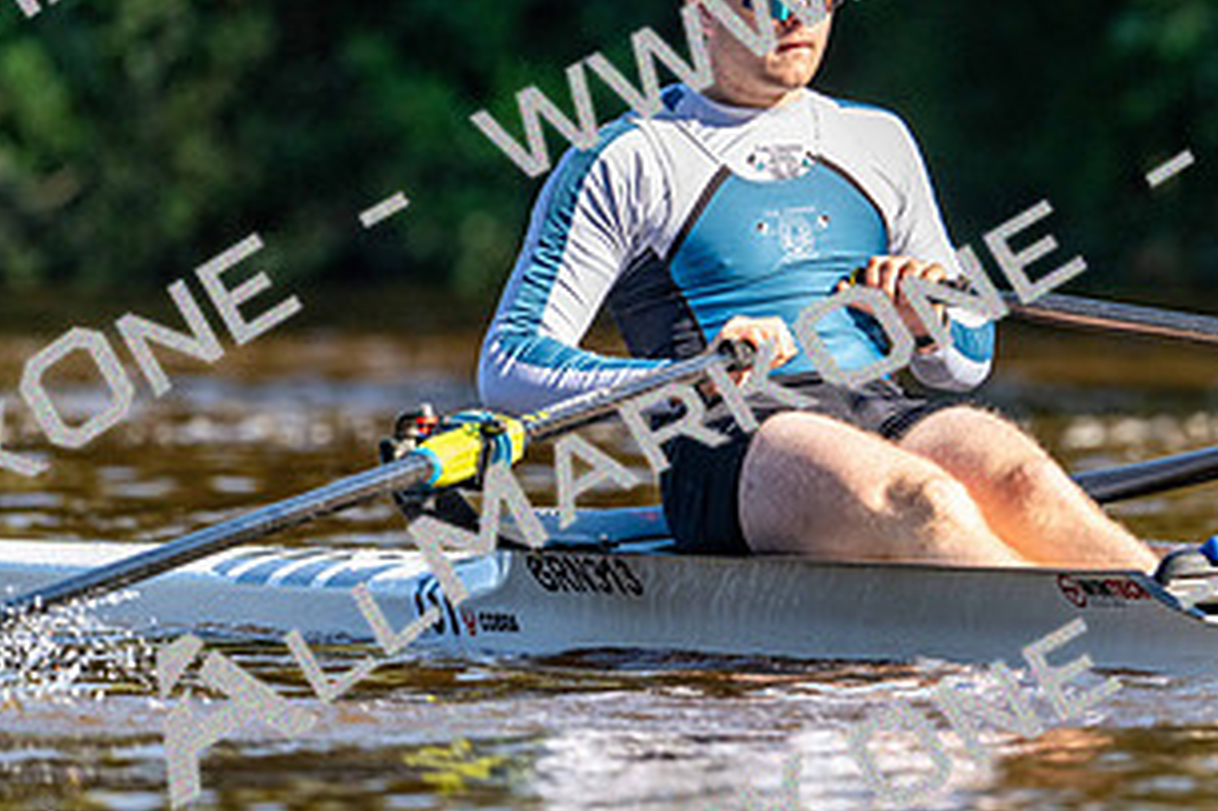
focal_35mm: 761
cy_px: 190
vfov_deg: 1.8
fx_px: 25732
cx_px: 966
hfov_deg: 2.7
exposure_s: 1/2500
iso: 900
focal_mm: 400
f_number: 4.5
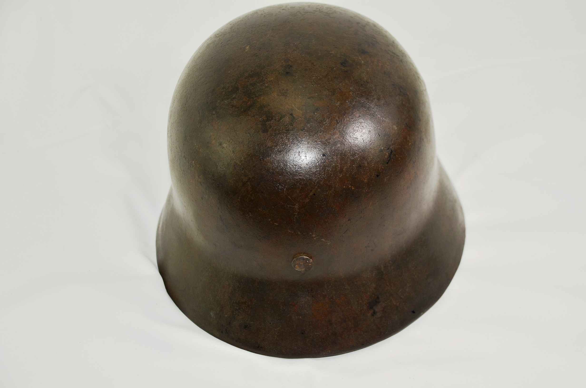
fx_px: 926
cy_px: 194
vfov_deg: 23.7
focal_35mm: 57
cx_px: 293
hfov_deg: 35.1
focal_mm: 38
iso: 125
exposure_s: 1/250
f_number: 4.5
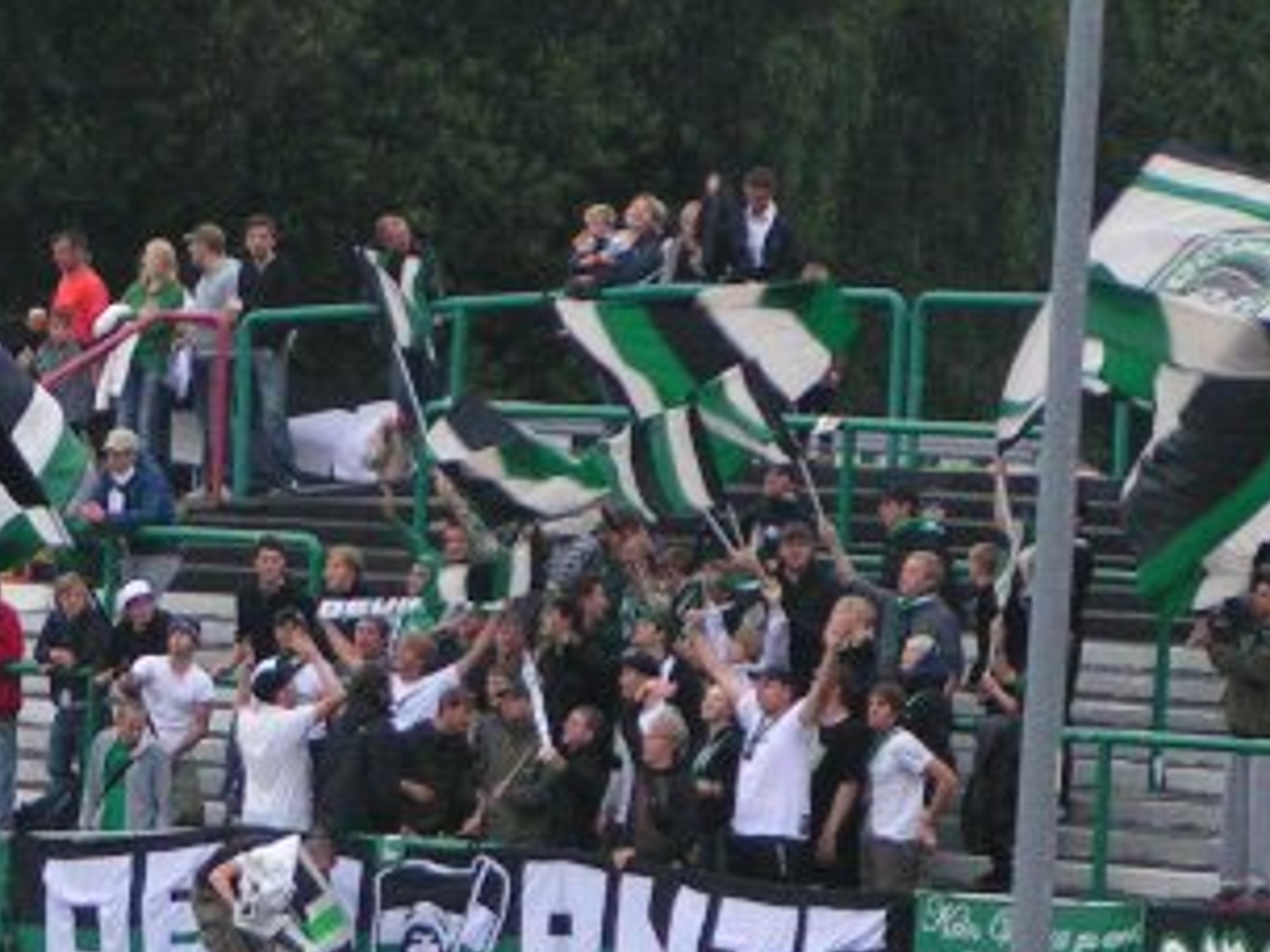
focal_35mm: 376
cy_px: 848
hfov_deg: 5.3
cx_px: -33
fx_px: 13795
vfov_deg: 4.0
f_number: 3.5
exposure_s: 1/100
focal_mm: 21.9
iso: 200
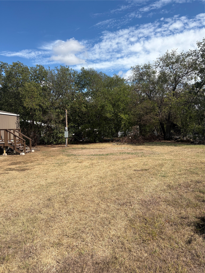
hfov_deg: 53.1
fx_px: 205
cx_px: 102
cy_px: 136
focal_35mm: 26
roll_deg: +0.7
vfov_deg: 67.3
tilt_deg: -2.8
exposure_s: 1/4608
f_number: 1.6
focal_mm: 5.96
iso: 50
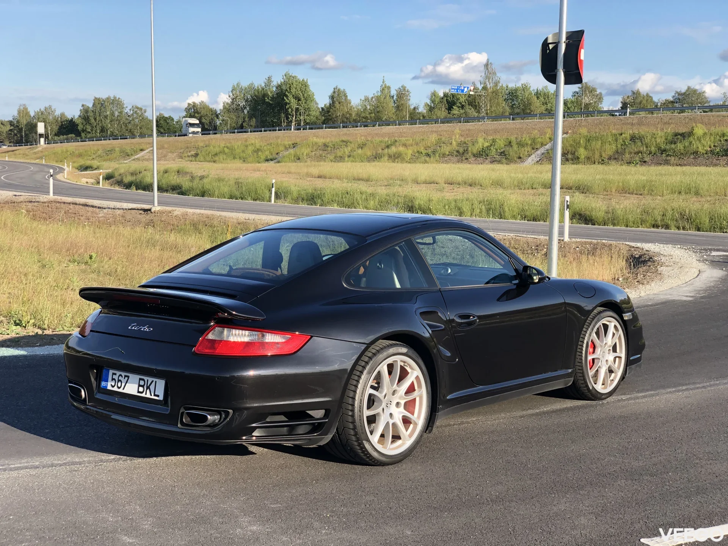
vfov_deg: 28.0
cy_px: 273
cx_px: 364
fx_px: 1094
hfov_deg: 36.8
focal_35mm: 52
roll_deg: -0.8
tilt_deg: -6.4
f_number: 2.4
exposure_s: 1/340
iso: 16
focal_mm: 6
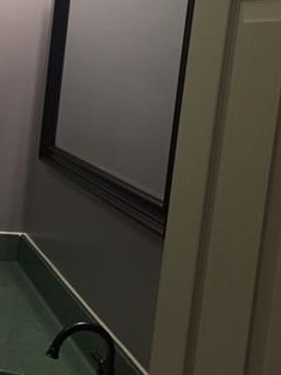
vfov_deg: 27.3
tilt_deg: -6.4
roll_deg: -6.0
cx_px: 25
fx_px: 770
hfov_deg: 20.3
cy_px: 136
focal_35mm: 71
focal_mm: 4.15
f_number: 2.2
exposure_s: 1/30
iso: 40
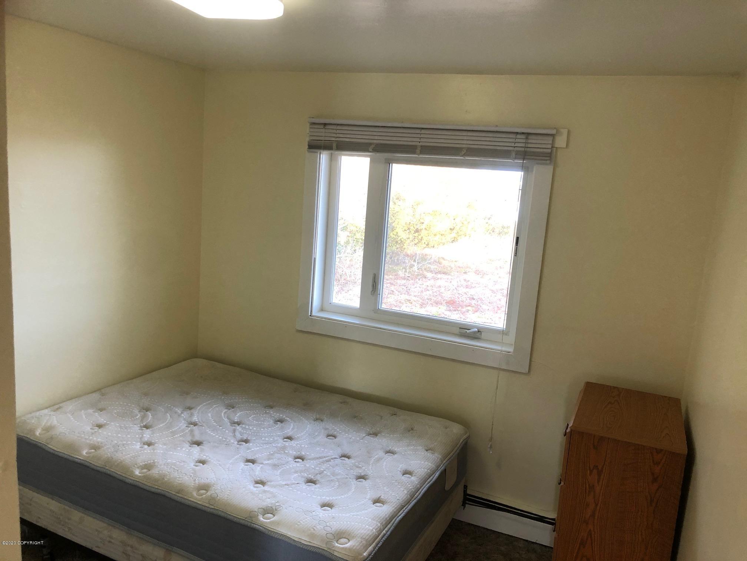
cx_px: 374
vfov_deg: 49.7
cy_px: 280
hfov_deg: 63.4
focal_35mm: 28
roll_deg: -4.8
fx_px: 604
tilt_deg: -10.2
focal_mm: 4
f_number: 1.8
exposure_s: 1/30
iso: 40
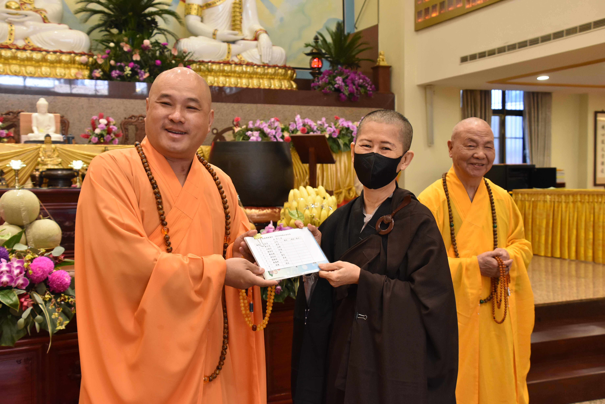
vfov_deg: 31.9
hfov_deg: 46.4
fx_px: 706
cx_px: 302
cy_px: 202
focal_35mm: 42
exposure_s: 1/100
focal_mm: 28
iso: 1600
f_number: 5
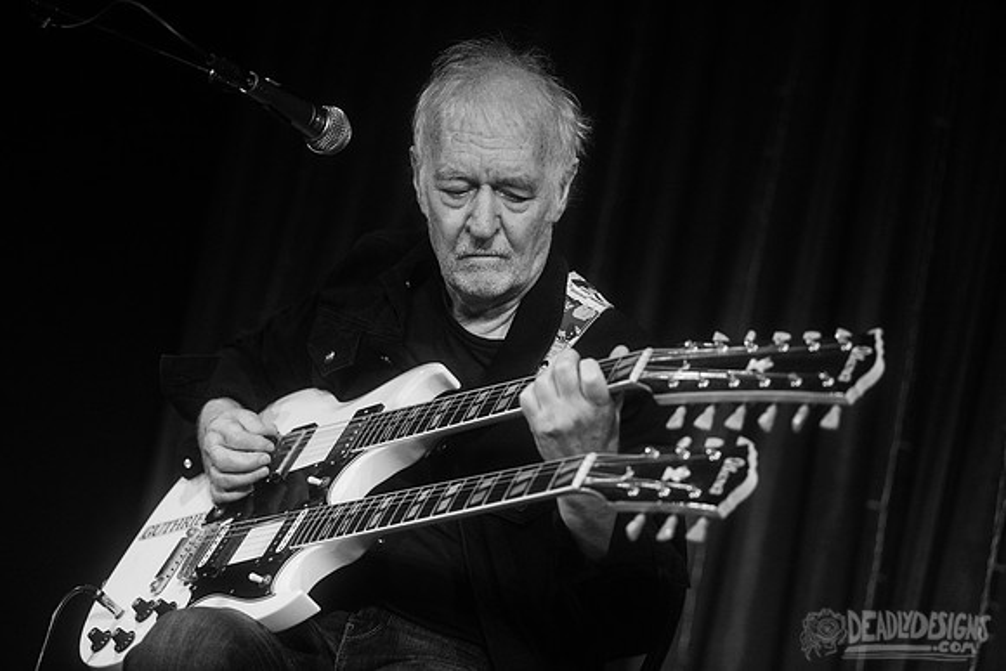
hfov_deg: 21.5
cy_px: 336
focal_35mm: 95
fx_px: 2655
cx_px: 503
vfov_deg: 14.4
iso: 2500
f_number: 3.2
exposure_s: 1/200
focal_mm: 95
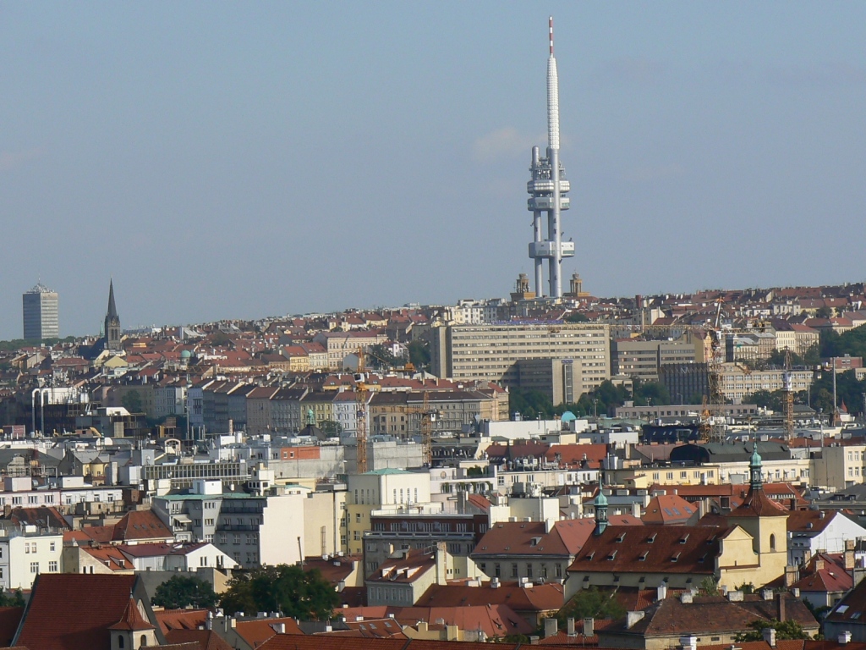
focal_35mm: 184
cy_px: 325
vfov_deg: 8.1
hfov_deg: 10.7
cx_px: 433
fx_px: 4603
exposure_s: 1/500
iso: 80
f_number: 6.3
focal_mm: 25.1
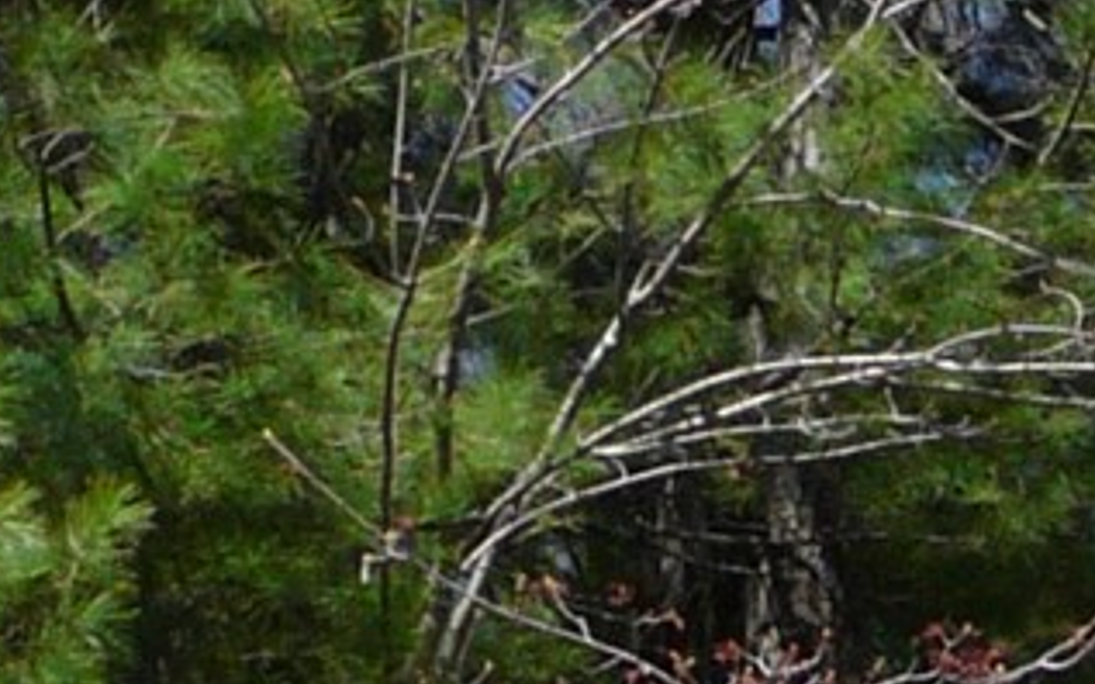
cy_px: 2397
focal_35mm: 192
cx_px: 2214
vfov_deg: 6.1
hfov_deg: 10.1
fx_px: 5729
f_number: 2.8
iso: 100
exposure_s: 1/800
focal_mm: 4.6
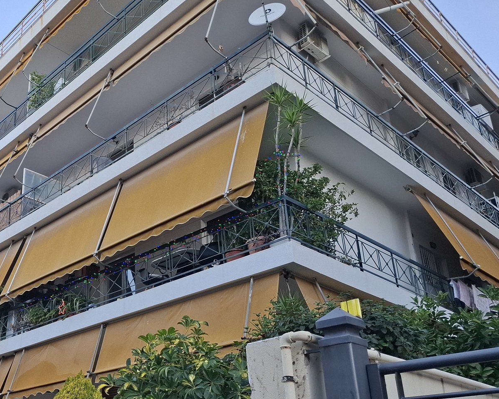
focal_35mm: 38
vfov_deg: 38.8
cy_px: 260
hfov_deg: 46.3
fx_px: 561
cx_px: 126
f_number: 1.8
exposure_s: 1/249
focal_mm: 5.54
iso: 50
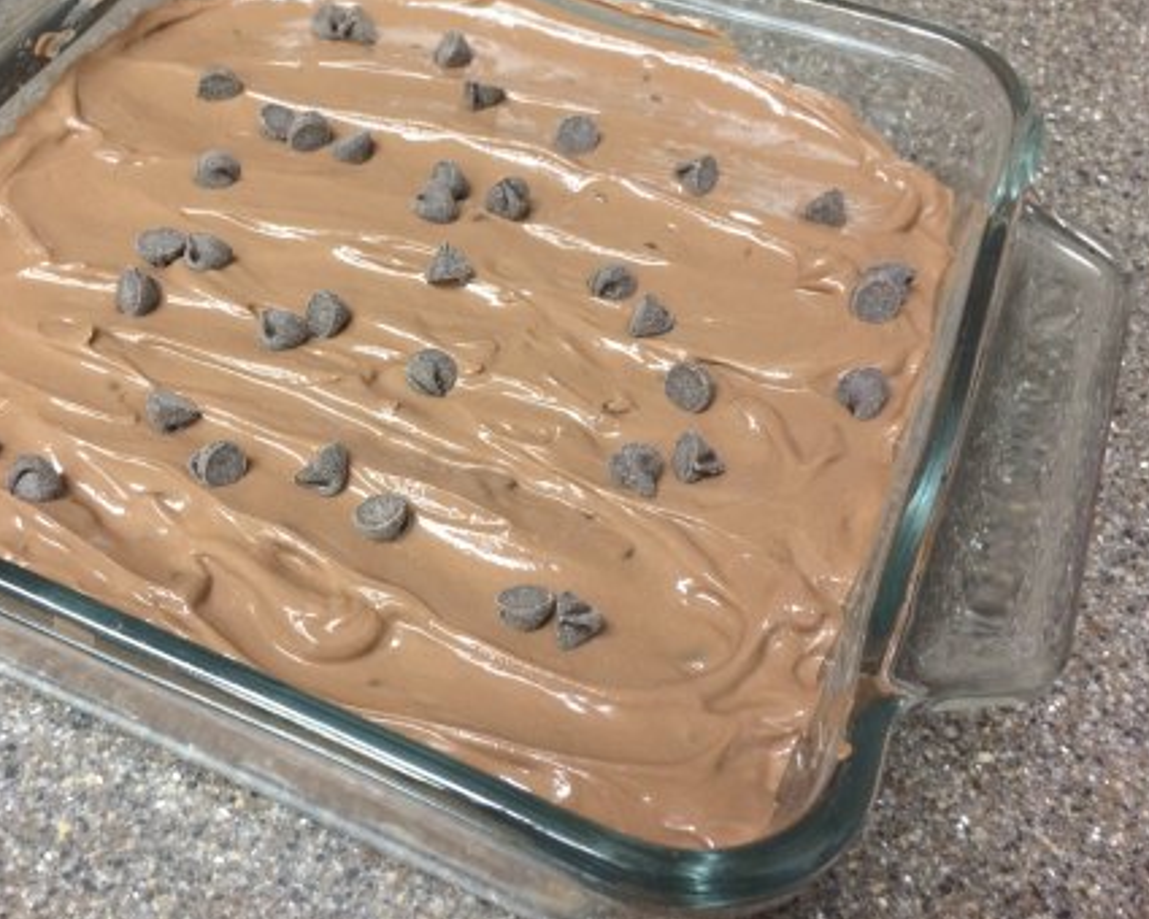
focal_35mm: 40
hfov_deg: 45.2
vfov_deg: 37.2
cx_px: 395
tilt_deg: -49.6
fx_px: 1360
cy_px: 378
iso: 250
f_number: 2.2
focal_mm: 4.15
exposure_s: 1/33
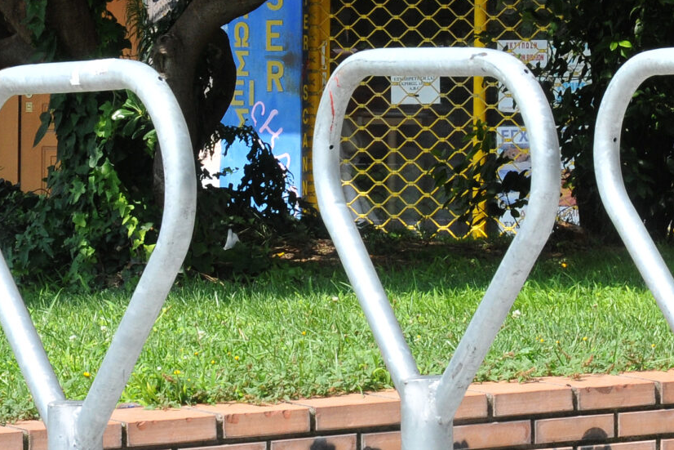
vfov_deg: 7.0
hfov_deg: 10.5
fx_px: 3651
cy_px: 90
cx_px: 357
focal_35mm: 195
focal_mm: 42
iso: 400
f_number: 13
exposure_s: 1/160
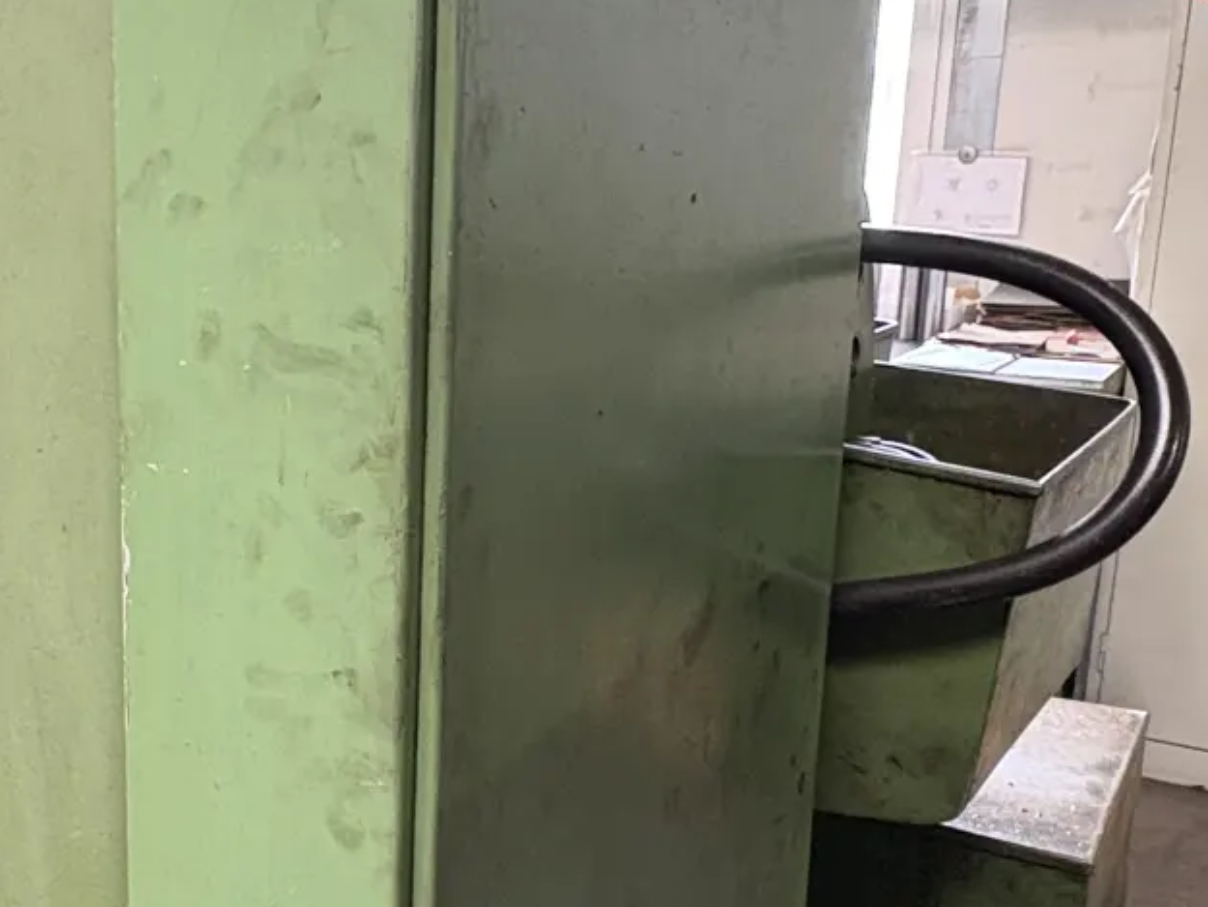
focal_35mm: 43
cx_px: 184
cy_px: 476
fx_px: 1501
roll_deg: -0.1
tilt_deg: -11.8
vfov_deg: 33.6
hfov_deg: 41.3
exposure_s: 1/50
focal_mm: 2.22
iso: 320
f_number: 2.2
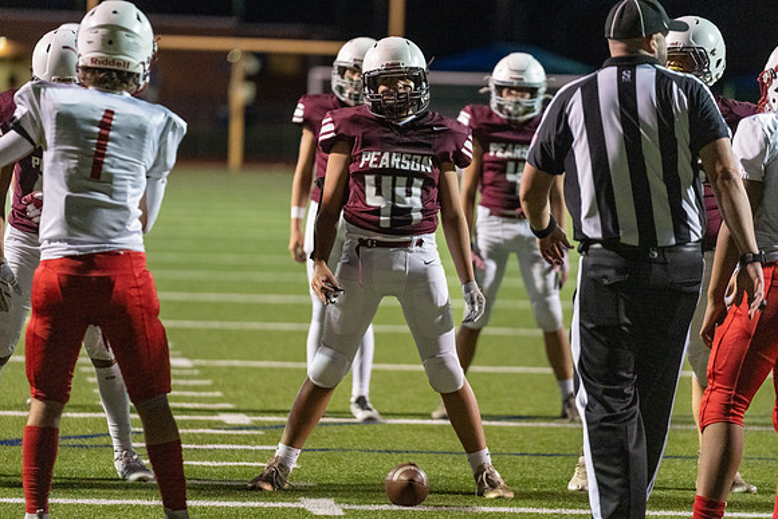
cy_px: 260
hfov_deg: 9.5
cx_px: 389
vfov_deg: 6.3
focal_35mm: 218
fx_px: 4703
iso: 8000
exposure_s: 1/1000
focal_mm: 200
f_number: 2.8
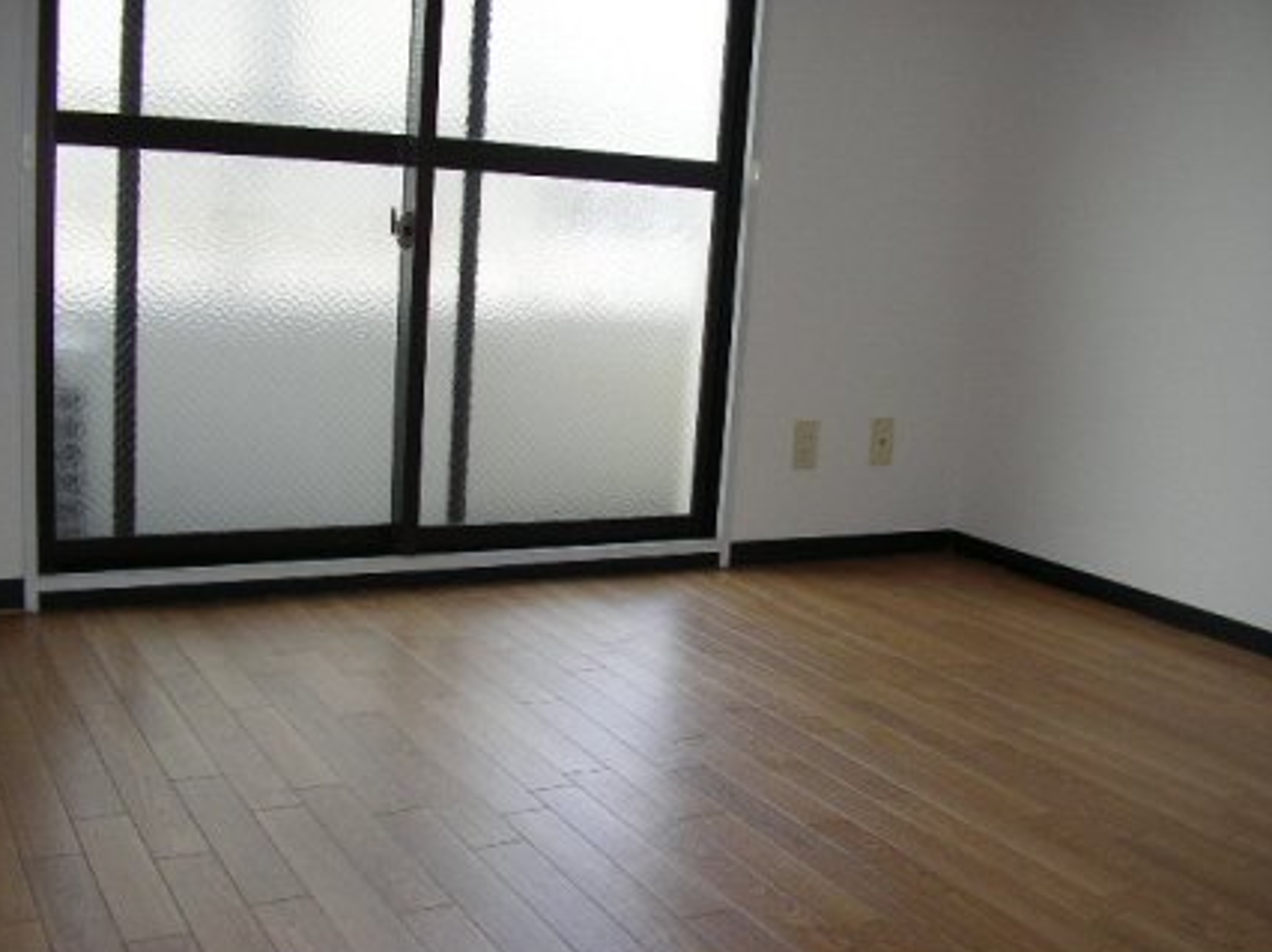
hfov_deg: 46.8
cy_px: 489
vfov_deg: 35.9
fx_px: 1469
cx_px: 606
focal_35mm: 40
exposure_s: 1/33.2
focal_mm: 5.8
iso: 100
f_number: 2.9
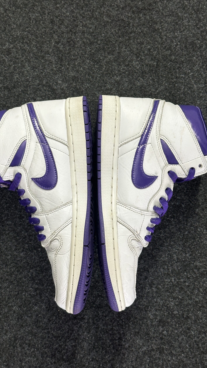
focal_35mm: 53
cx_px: 96
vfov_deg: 39.2
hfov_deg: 22.6
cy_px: 184
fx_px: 517
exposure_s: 1/50
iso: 160
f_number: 1.78
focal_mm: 6.86
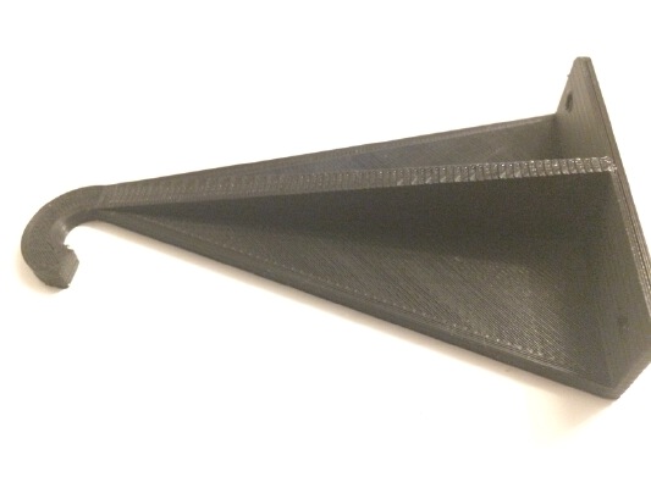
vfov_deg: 48.2
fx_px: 546
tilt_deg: -51.0
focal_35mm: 29
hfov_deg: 61.6
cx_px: 326
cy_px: 244
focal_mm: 4.15
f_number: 2.2
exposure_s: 1/17
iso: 2000
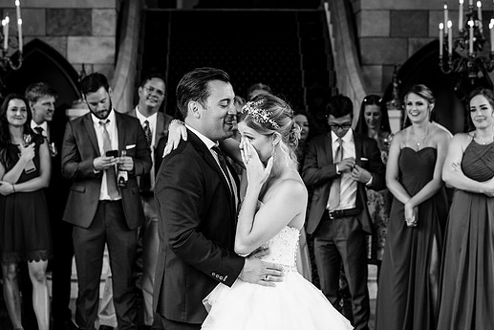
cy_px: 149
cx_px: 242
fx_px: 1455
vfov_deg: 12.9
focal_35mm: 106
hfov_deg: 19.3
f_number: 5
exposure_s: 1/200
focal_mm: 88
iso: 1000
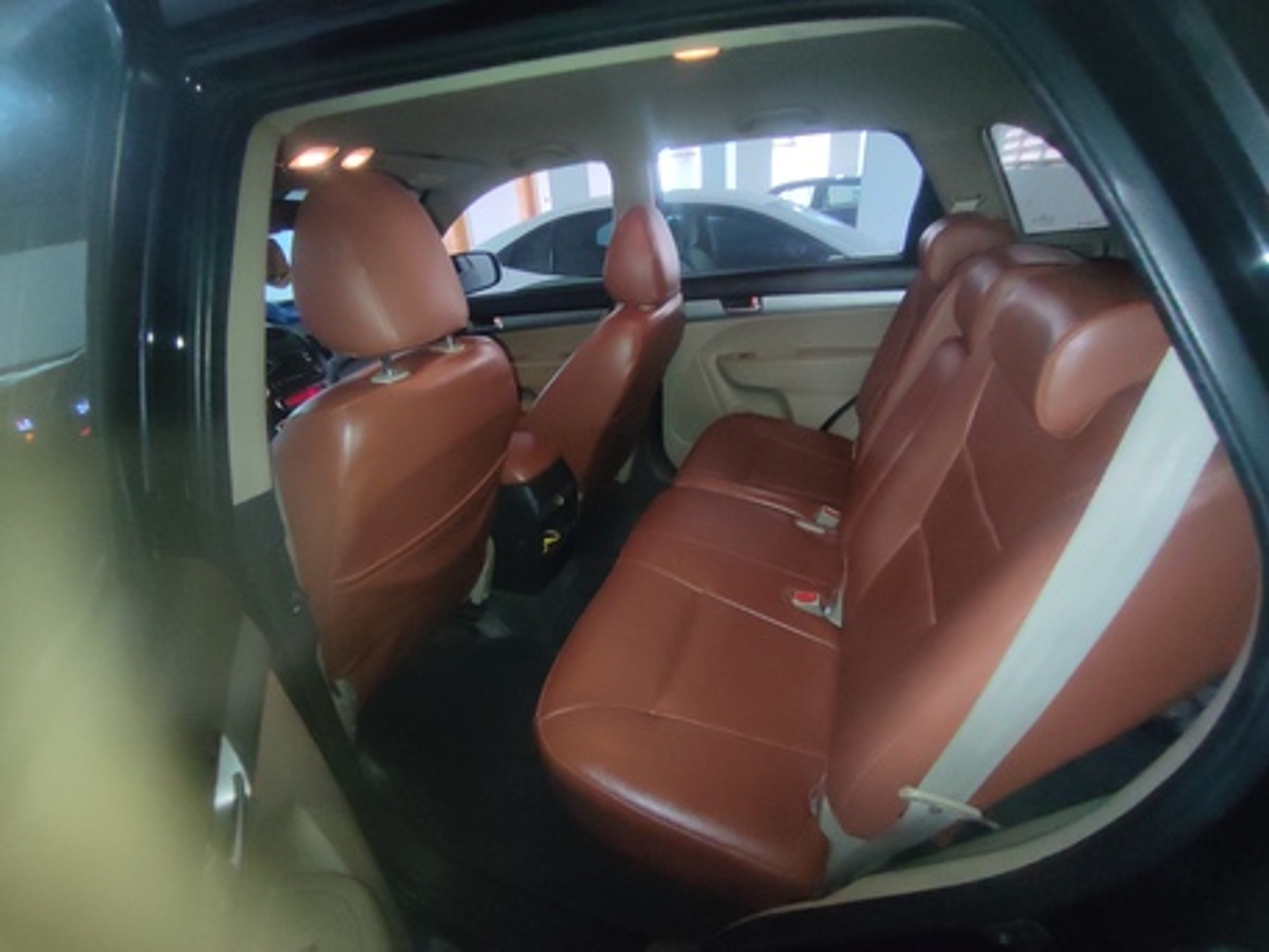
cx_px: 634
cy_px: 476
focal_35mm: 16
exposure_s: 1/17
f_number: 2.2
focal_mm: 1.65
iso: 646
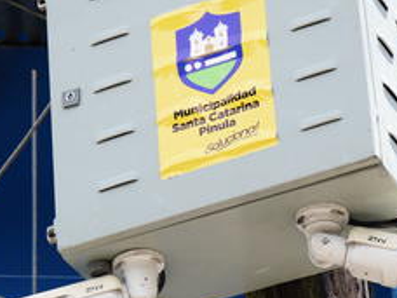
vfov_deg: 6.7
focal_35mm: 221
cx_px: 218
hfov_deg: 9.0
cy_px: 135
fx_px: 2535
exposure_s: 1/400
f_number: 5.6
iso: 200
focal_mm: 70
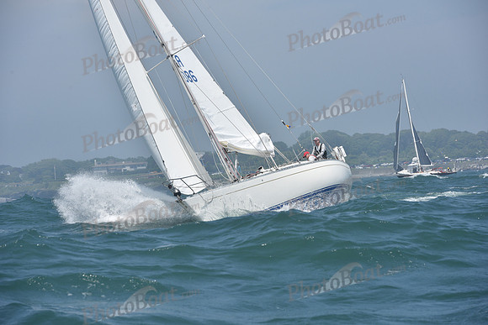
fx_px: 2712
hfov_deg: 10.3
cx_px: 244
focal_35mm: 200
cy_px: 162
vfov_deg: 6.9
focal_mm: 200
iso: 320
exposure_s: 1/1000
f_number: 10
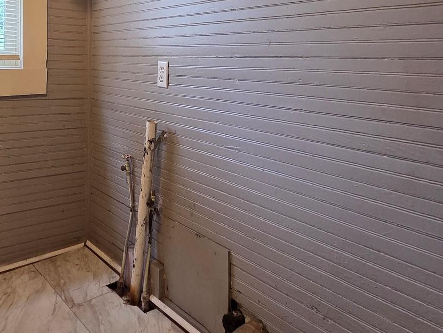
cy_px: 50
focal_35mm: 30
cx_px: 147
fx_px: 384
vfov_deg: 43.7
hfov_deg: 58.6
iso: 250
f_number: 2.2
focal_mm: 2.2
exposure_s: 1/60
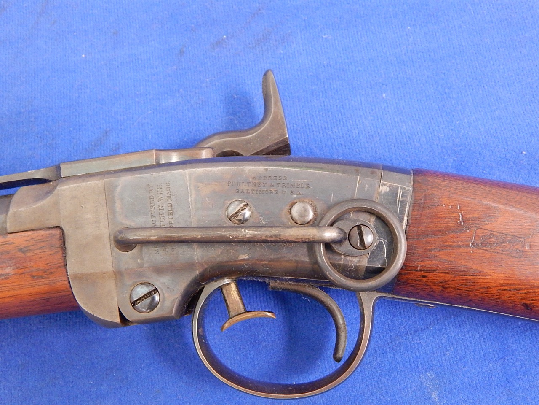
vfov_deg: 37.7
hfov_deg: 49.0
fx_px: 592
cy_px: 202
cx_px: 270
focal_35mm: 38
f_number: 3.4
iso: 560
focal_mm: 6.8
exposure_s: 1/8
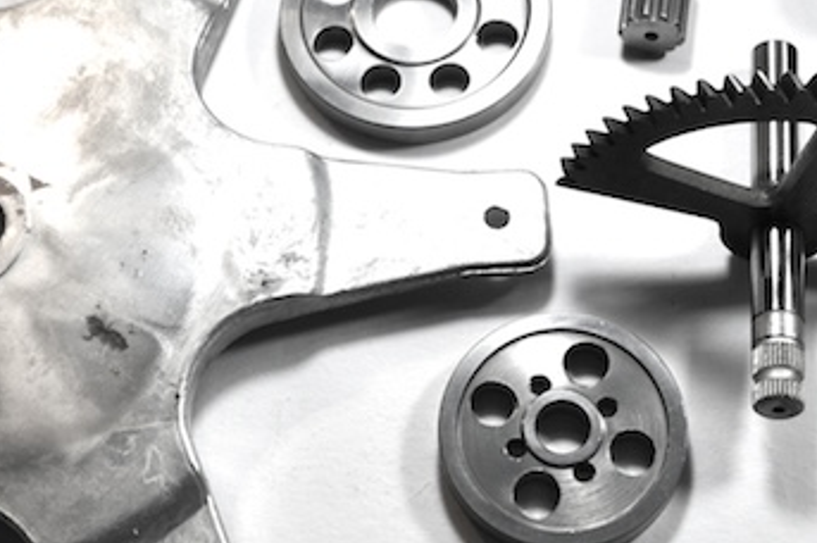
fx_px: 1587
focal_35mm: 70
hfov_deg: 28.9
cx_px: 424
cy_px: 185
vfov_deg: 19.4
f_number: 6.7
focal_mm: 20
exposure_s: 1/180
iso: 200
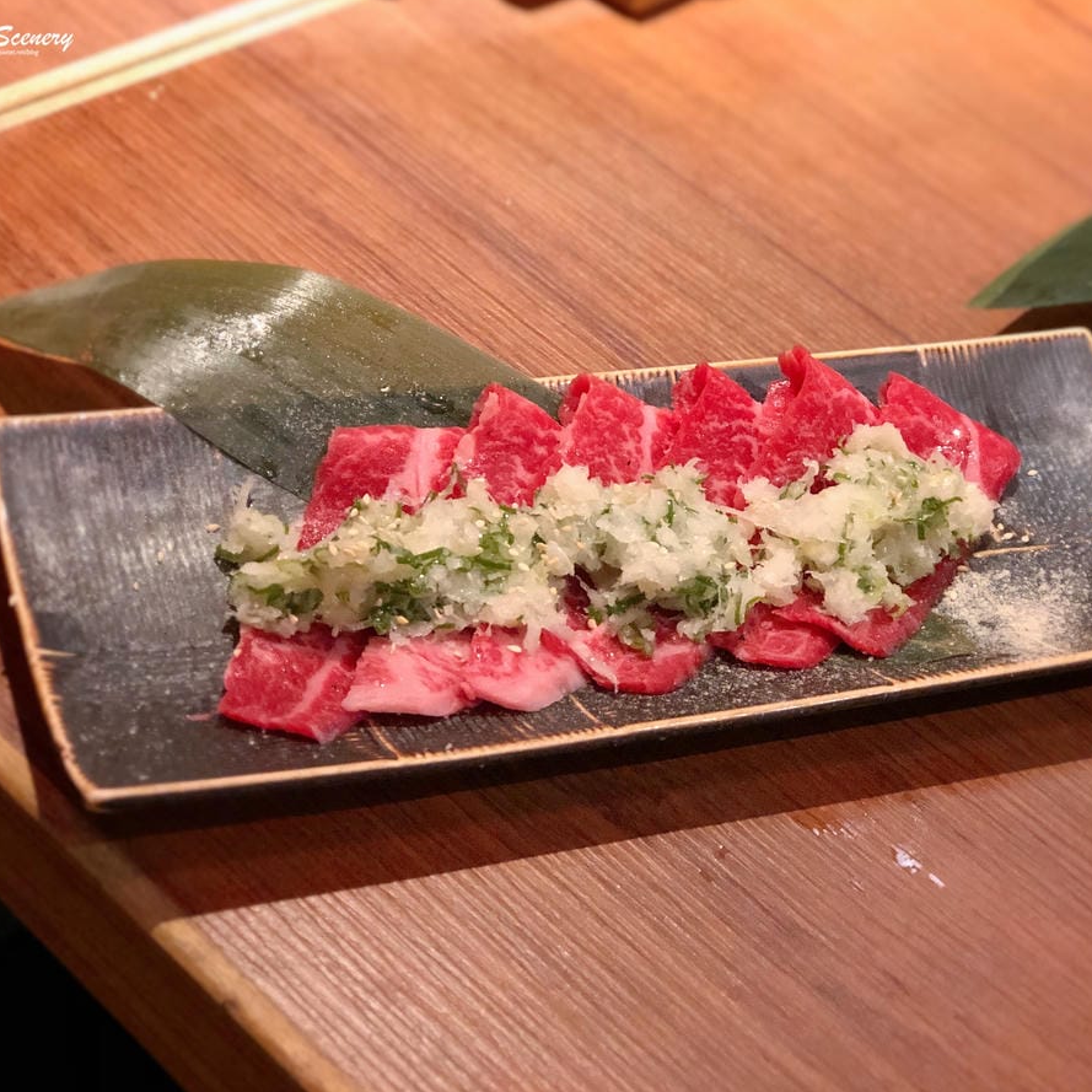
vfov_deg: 25.4
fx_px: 2427
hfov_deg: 25.3
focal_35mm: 68
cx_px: 626
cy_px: 547
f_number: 2.8
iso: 640
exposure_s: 1/30
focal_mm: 6.6
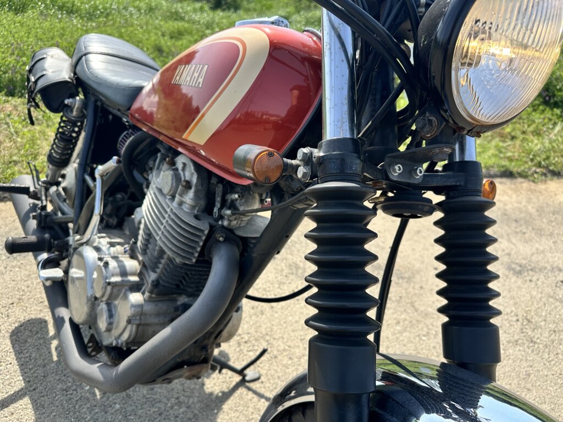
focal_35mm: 24
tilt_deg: -27.4
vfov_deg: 56.8
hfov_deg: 71.6
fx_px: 390
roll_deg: -4.7
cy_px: 211
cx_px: 282
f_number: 1.78
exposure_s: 1/1779
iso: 80
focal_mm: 6.86
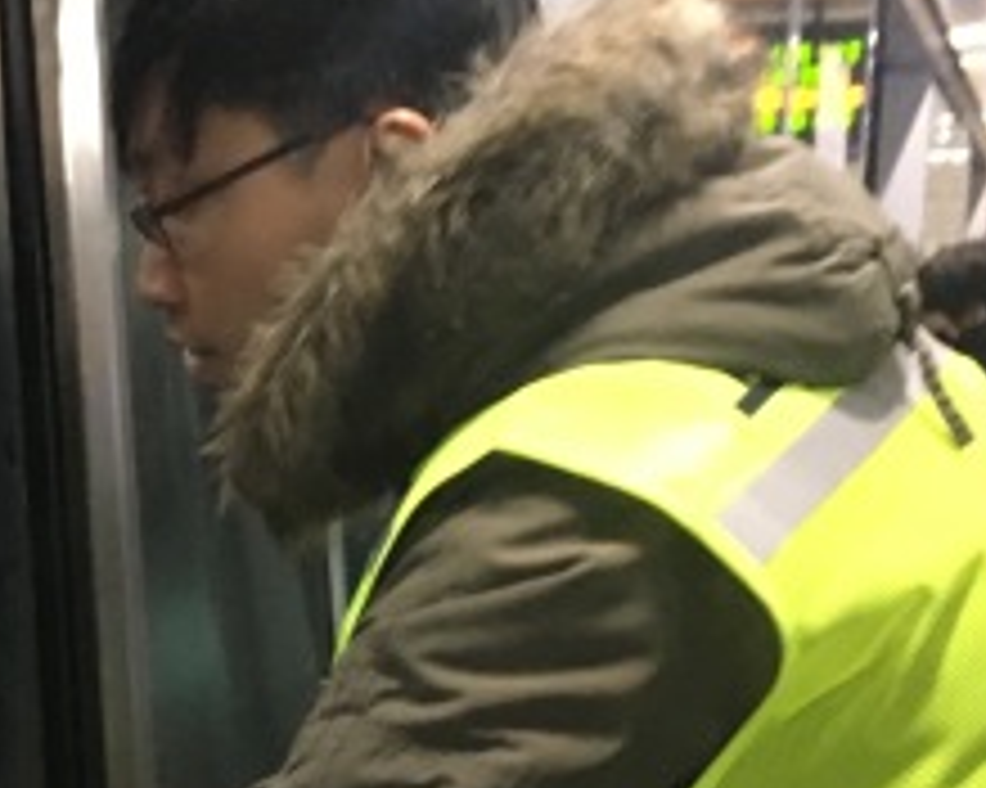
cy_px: 772
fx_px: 2450
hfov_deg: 21.4
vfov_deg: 17.9
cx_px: -149
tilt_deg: -7.7
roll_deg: +1.4
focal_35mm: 84
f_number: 2.2
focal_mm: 4.15
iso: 200
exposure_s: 1/20
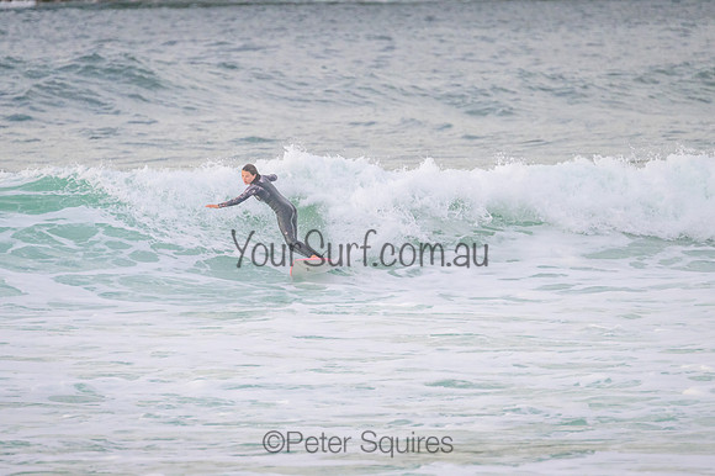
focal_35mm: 600
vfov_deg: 2.3
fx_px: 11909
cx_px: 358
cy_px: 238
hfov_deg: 3.4
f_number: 5.6
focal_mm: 400
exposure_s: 1/2500
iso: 500
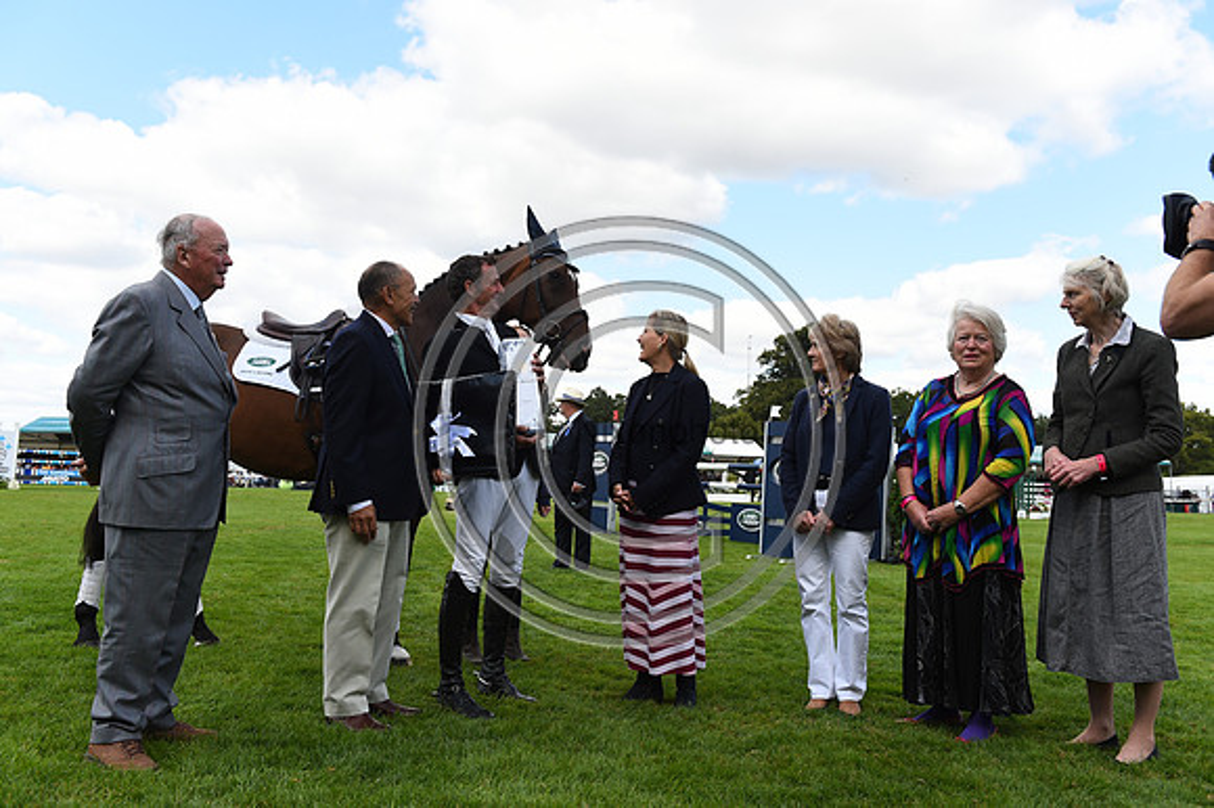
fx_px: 1078
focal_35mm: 32
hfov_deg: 58.7
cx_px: 607
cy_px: 404
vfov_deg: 41.1
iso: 640
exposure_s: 1/1600
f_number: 5.6
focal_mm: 32
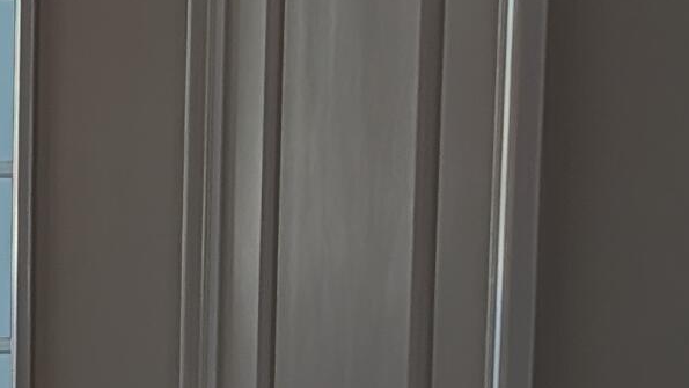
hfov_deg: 14.0
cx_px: -636
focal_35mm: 132
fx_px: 2412
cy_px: 356
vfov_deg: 9.2
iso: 19
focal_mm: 6.9
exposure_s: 1/939
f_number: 1.68
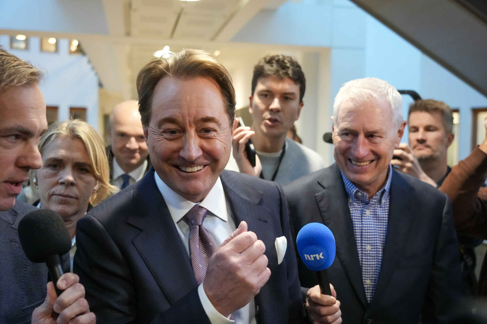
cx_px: 244
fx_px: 514
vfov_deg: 35.0
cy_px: 162
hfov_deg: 50.7
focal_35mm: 38
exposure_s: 1/250
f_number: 4
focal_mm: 38
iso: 6400
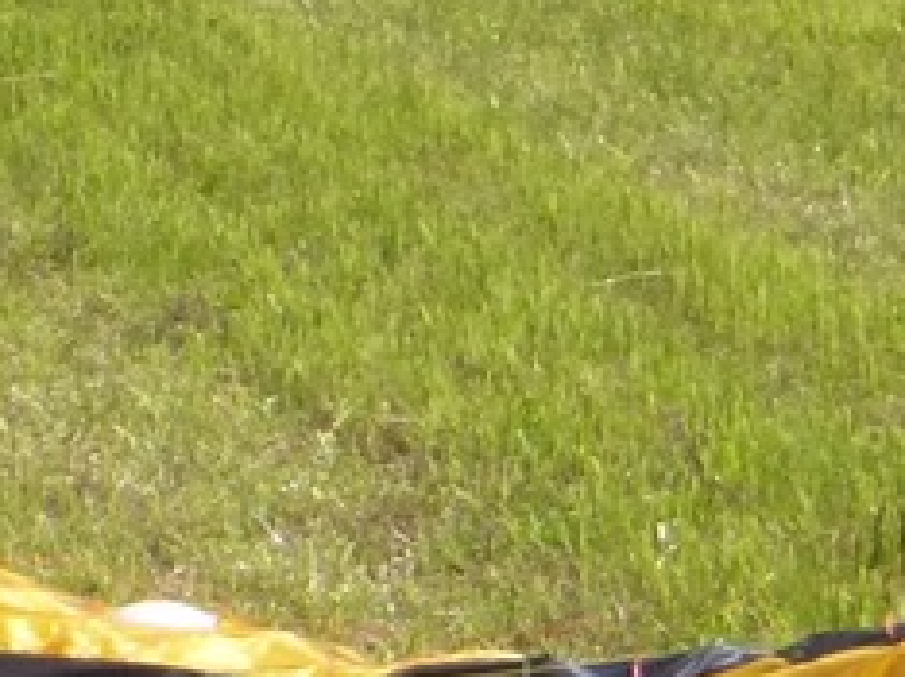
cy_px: 124
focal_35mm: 718
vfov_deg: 2.1
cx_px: 582
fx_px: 18752
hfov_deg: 2.8
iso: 100
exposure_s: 1/250
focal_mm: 18
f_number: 5.7
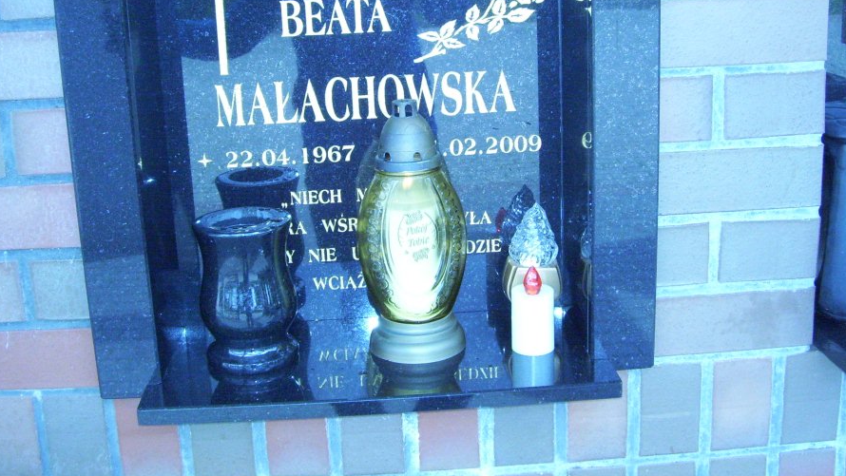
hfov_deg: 45.4
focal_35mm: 45
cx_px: 382
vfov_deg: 26.4
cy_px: 149
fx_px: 1010
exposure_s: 1/250
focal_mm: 6
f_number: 4.8
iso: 400
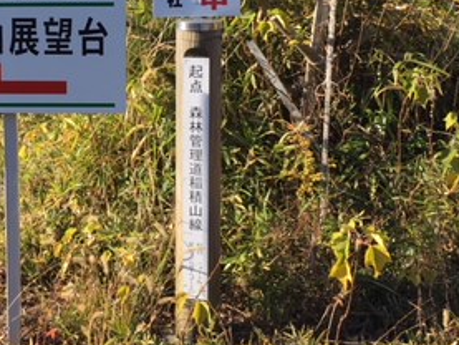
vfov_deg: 21.5
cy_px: 45
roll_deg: +1.5
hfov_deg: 28.2
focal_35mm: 67
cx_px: 78
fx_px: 889
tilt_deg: -8.0
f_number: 2.2
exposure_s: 1/641
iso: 25
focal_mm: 4.15
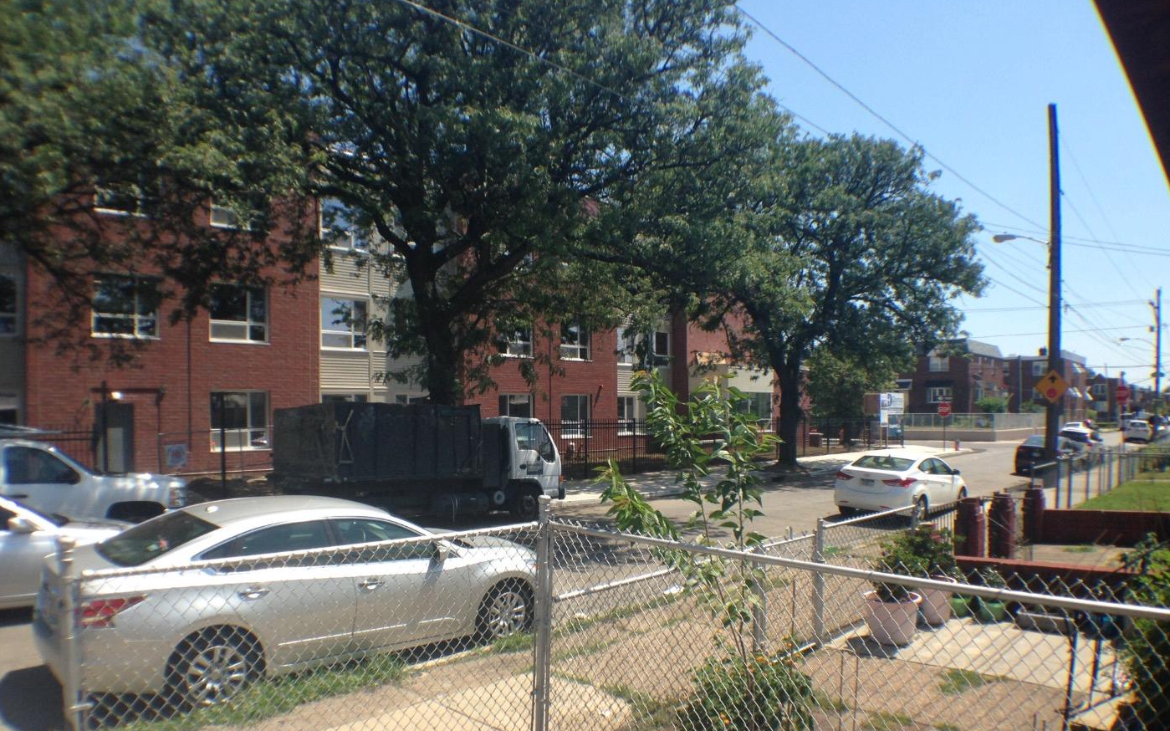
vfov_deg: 35.2
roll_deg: -0.6
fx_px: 1148
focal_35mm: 36
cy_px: 442
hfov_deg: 54.0
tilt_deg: -2.1
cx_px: 596
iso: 50
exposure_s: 1/1261
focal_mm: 4.12
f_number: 2.4
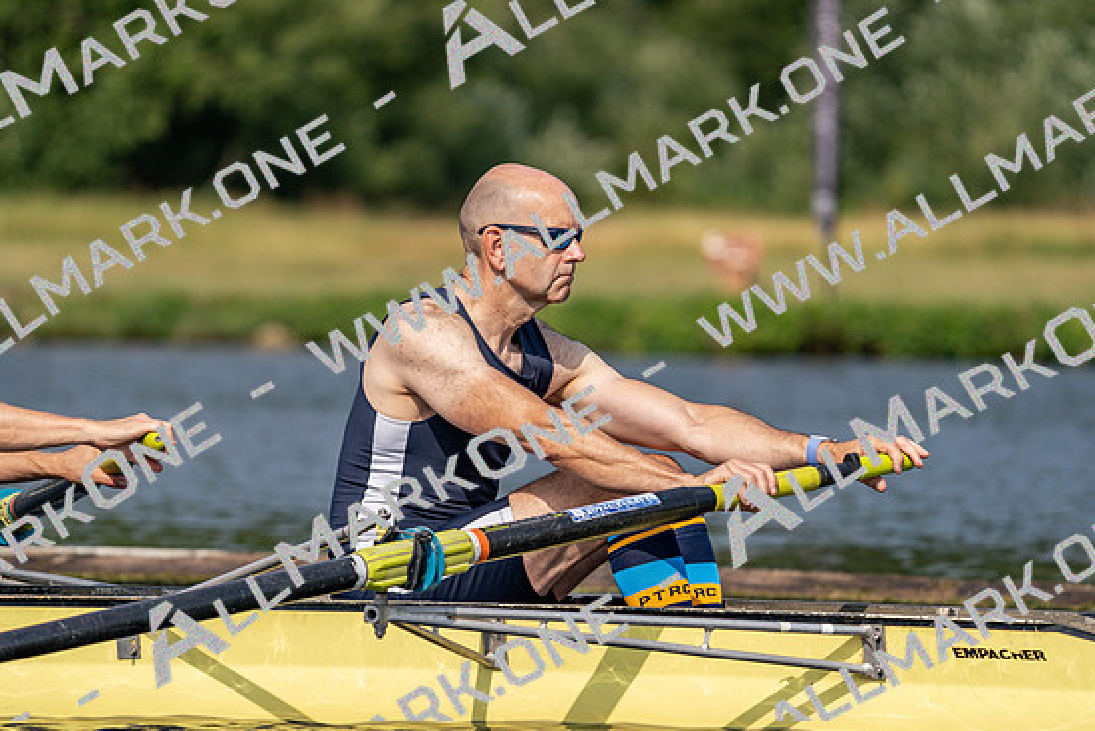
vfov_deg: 3.8
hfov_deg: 5.6
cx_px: 552
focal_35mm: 365
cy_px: 380
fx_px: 11107
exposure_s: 1/1600
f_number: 6.3
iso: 200
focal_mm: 347
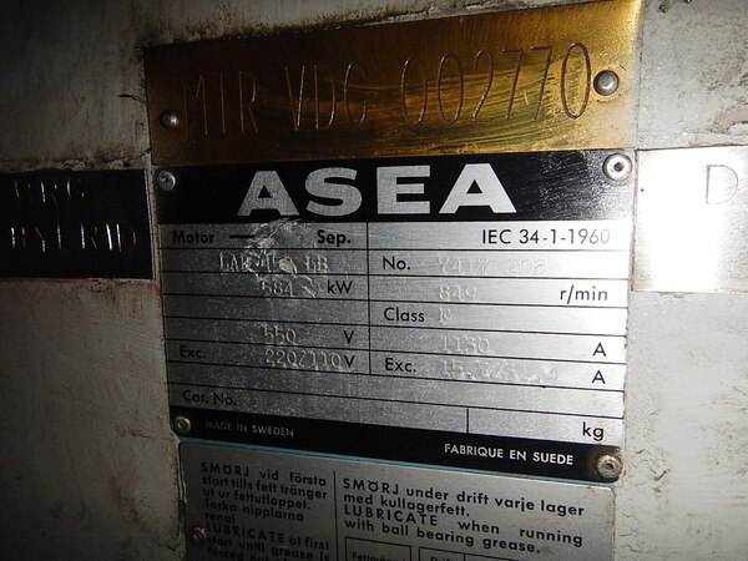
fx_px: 605
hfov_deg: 63.4
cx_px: 374
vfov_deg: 49.7
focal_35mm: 28
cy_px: 280
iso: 200
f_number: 7.8
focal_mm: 5
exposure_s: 1/30
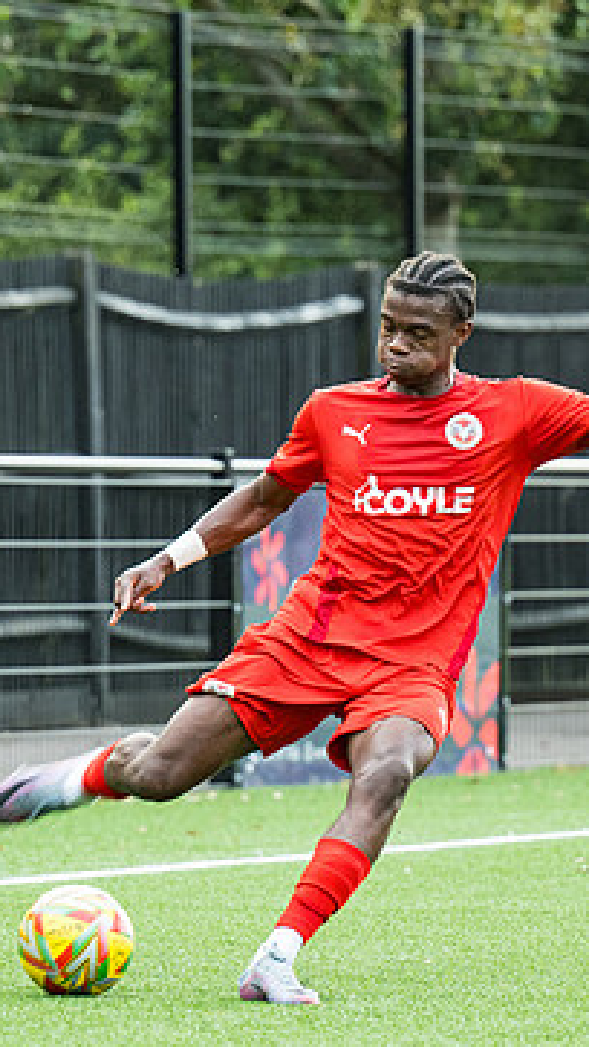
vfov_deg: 5.9
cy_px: 627
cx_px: 201
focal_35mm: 369
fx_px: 10253
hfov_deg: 3.3
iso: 800
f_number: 2.8
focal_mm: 125
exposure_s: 1/400
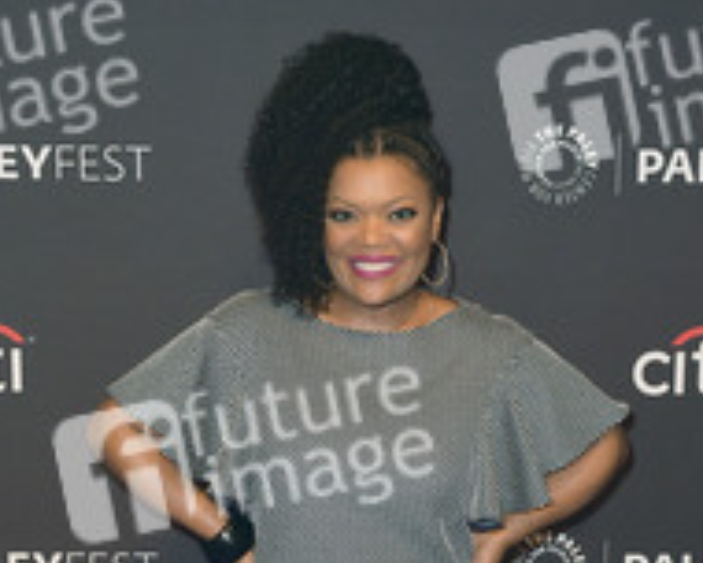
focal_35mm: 75
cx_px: 353
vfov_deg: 19.5
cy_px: 641
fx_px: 1560
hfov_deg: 25.4
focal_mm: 38
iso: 500
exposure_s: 1/320
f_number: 6.3
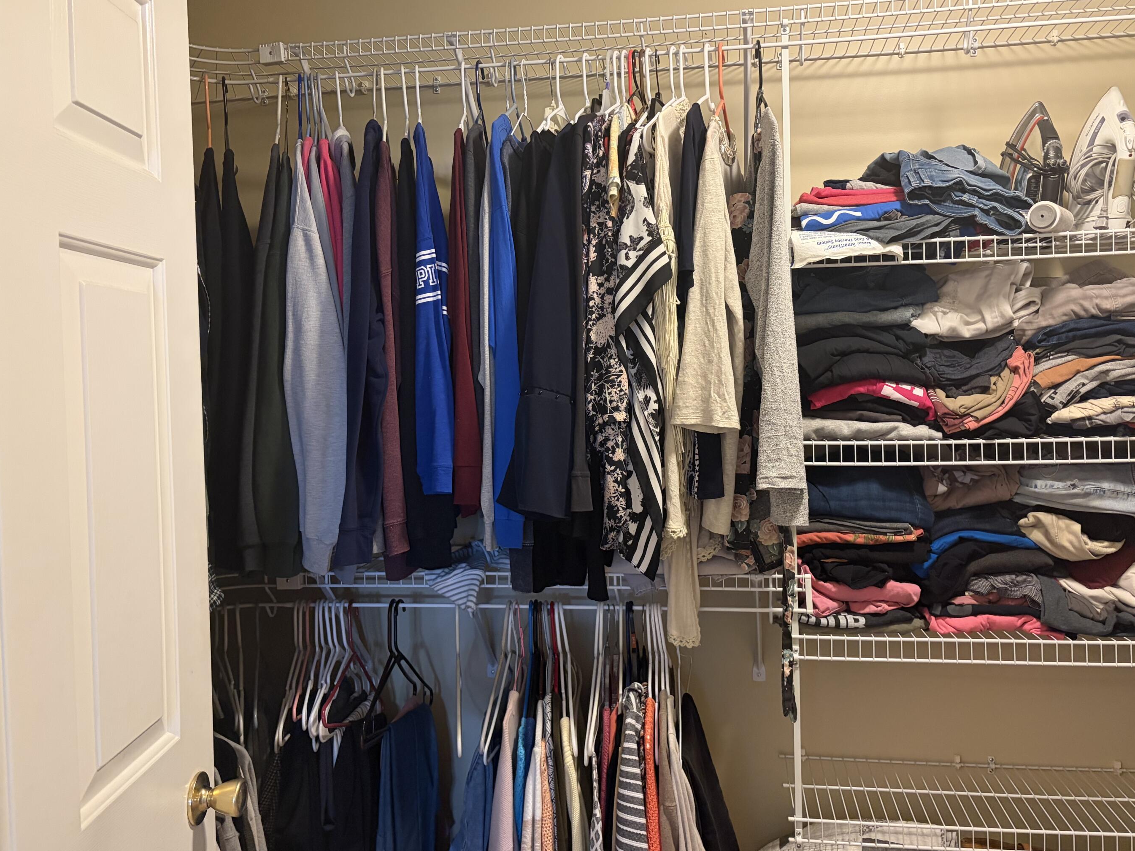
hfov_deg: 61.7
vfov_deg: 48.2
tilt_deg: -1.8
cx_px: 584
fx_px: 951
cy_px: 400
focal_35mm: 29
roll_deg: +1.3
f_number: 1.6
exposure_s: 1/60
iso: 320
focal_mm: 5.96
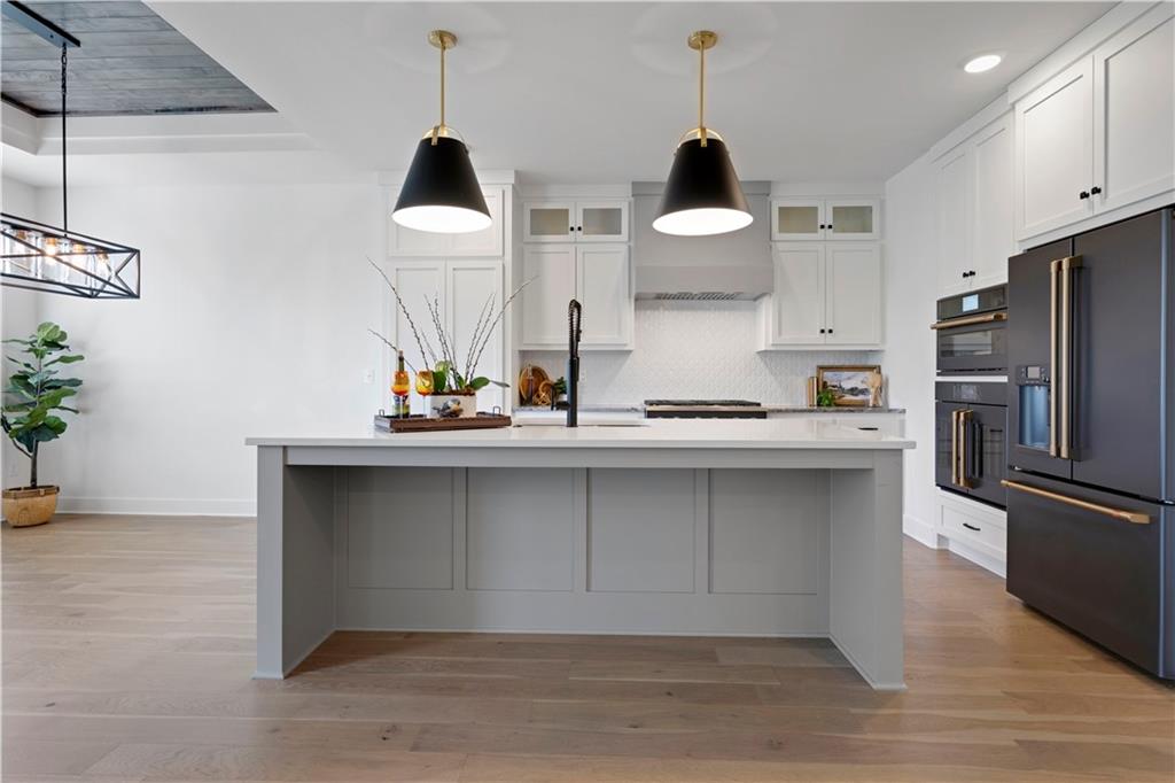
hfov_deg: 90.0
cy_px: 392
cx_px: 588
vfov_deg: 67.3
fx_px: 587
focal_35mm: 18
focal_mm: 18
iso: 320
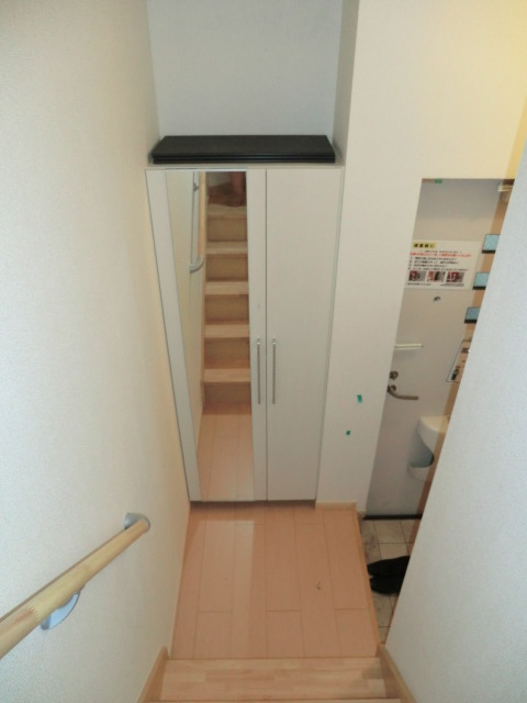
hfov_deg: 56.8
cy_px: 352
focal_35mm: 24
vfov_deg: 71.6
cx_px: 264
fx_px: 487
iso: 400
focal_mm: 4.3
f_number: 3.2
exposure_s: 1/60
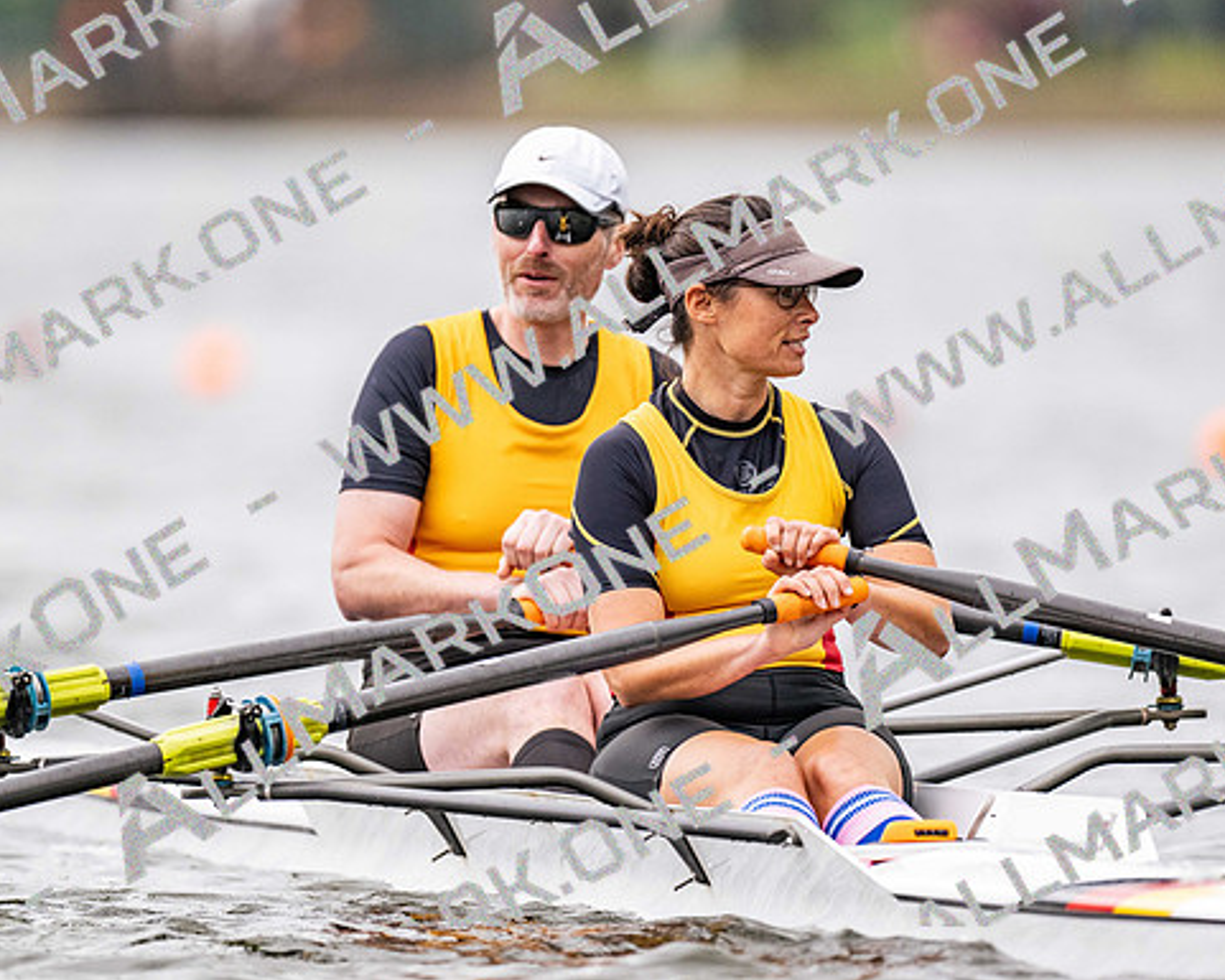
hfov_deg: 2.8
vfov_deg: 2.3
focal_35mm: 679
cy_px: 490
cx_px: 634
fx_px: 24622
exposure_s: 1/2500
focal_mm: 600
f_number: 4
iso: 1250
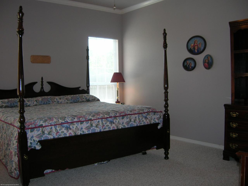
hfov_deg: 54.0
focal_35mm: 34
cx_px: 124
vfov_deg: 41.8
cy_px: 93
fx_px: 244
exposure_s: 1/54.2
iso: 50
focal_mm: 5.7
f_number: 2.9
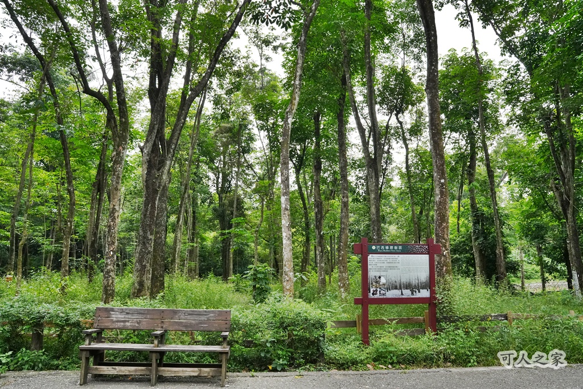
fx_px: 389
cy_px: 194
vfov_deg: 53.1
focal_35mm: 24
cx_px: 292
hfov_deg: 73.7
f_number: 8
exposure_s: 1/1000
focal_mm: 24
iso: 2500
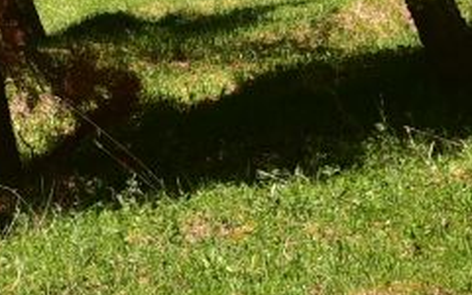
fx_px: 3550
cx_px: -482
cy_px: -280
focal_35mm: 276
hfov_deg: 7.3
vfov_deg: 4.7
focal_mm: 50
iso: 100
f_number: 7.1
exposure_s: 1/160
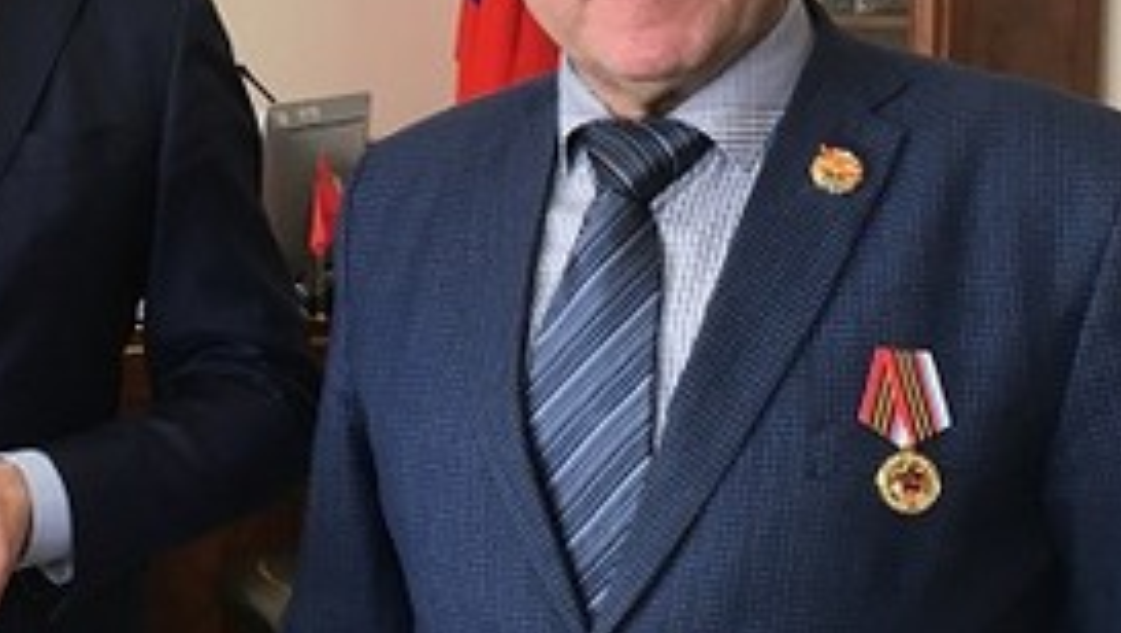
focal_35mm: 78
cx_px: -23
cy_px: 97
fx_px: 2320
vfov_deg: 15.4
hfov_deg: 25.7
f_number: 2.2
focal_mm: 4.15
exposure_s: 1/33
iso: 32
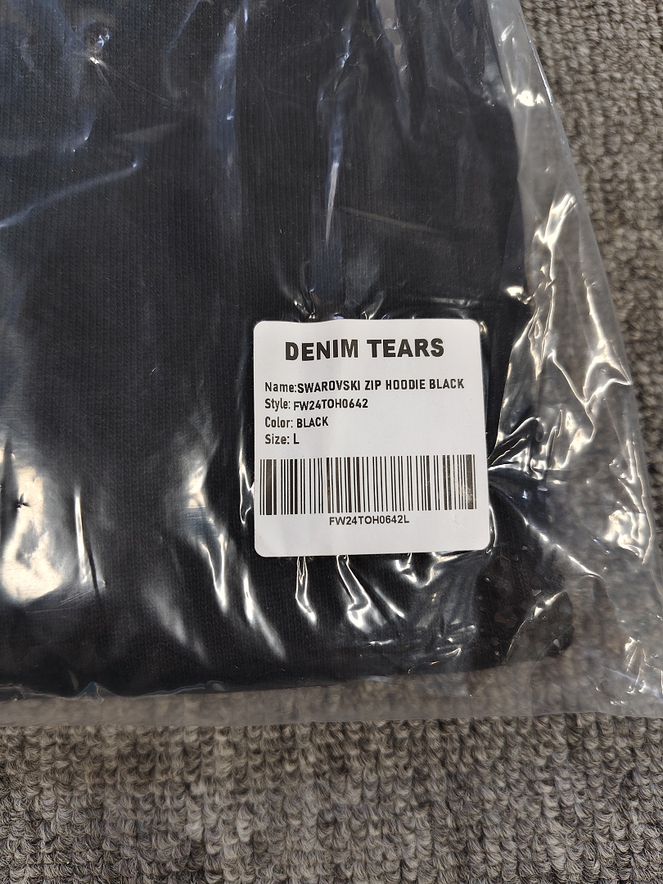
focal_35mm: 24
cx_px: 332
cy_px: 442
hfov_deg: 56.8
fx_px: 613
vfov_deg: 71.6
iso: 988
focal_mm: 5.56
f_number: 1.88
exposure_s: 1/50
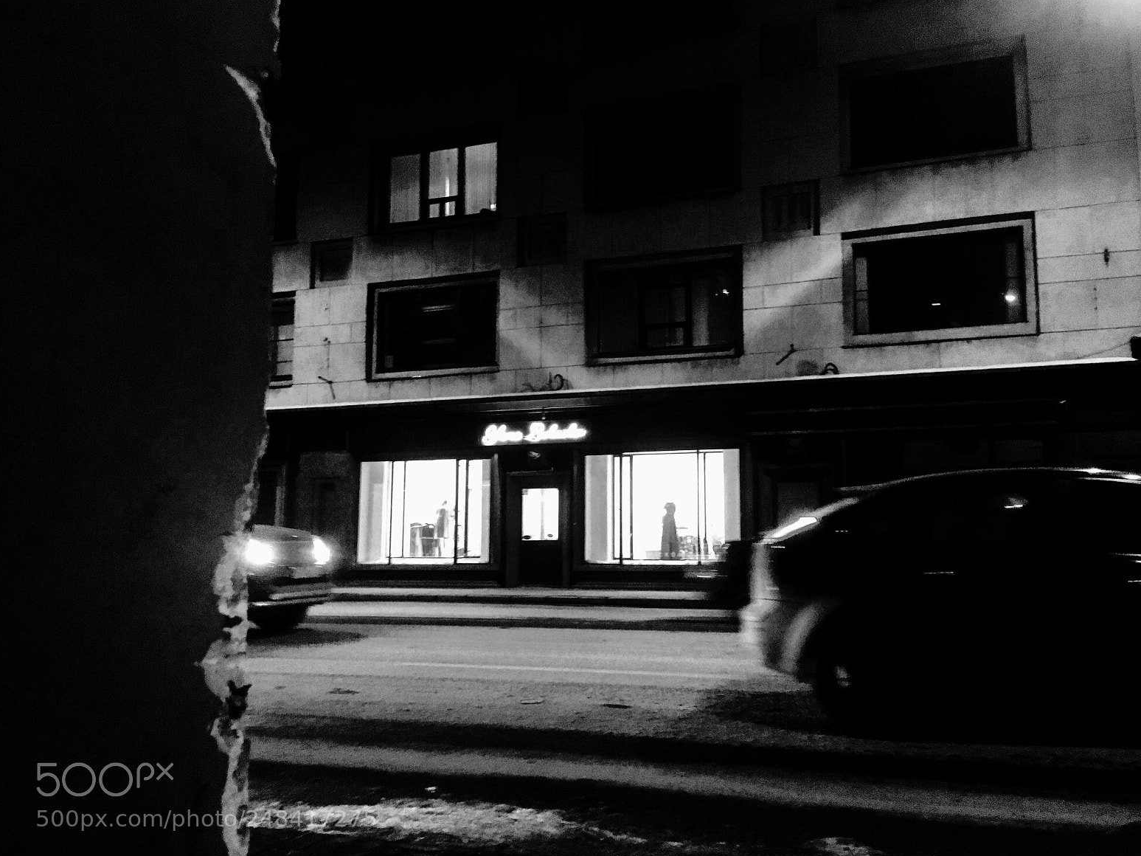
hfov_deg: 60.0
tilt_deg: +6.8
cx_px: 580
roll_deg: +1.1
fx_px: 989
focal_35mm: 30
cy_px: 434
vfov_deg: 46.8
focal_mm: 4.15
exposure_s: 1/20
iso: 200
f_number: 2.2
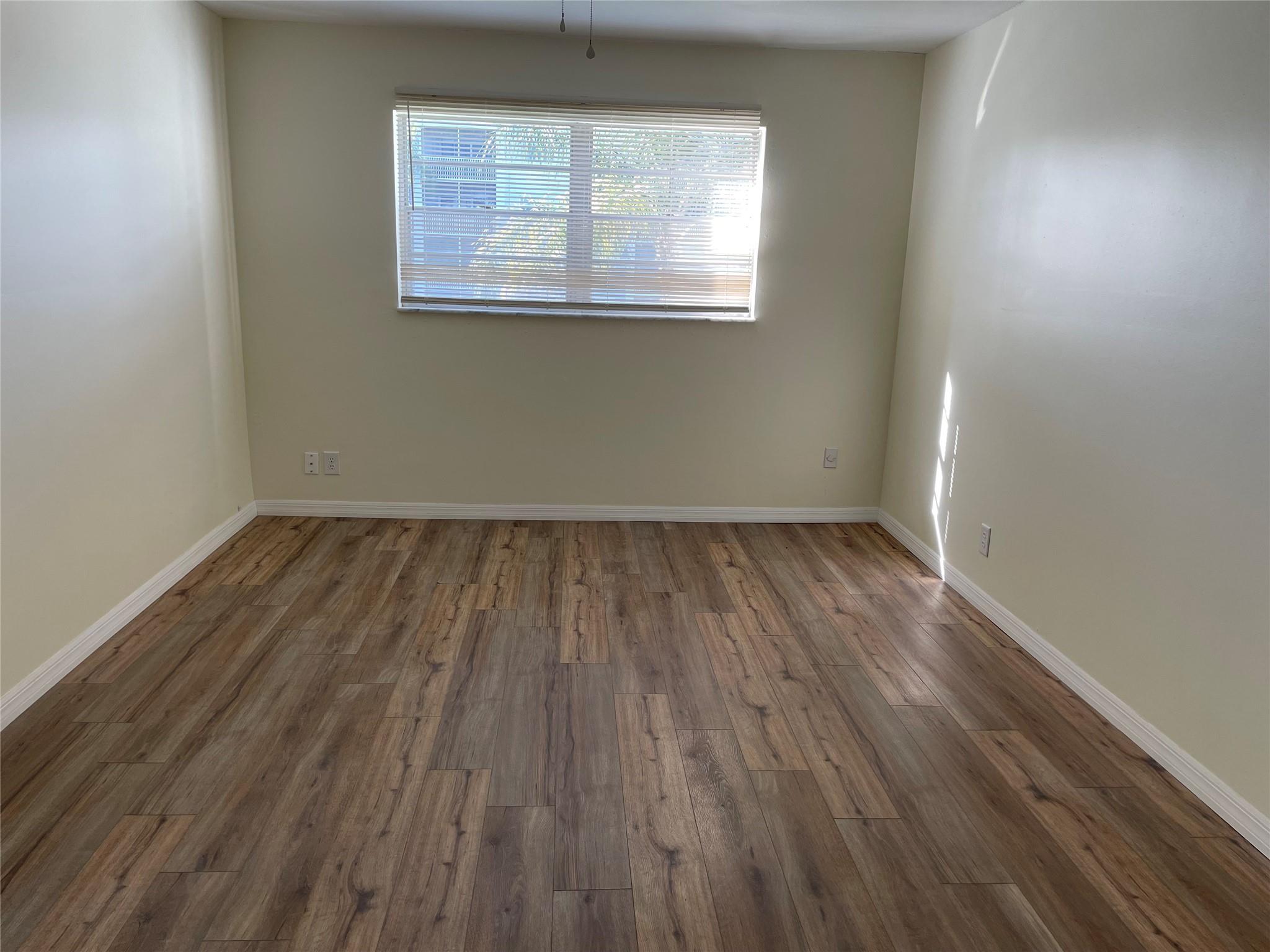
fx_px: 954
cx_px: 635
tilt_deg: -11.3
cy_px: 476
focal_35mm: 26
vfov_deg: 53.1
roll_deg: -2.2
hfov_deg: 67.3
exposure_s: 1/121
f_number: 1.6
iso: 50
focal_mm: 4.2
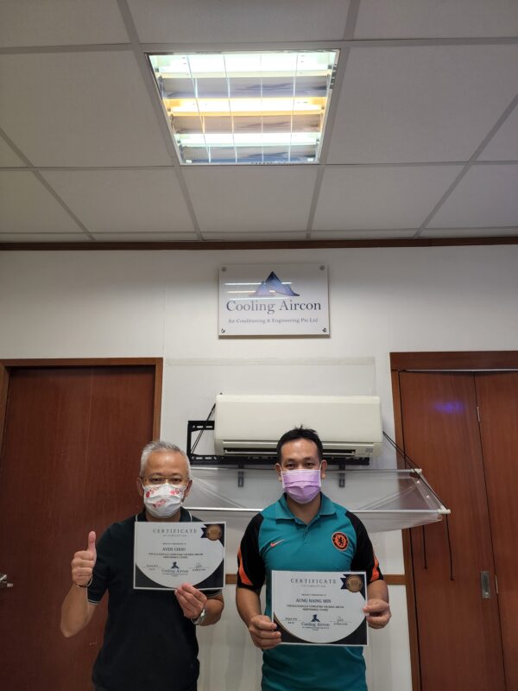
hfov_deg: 58.9
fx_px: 459
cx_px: 259
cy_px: 346
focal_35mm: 23
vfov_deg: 73.9
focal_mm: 6.4
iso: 125
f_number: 1.8
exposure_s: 1/100
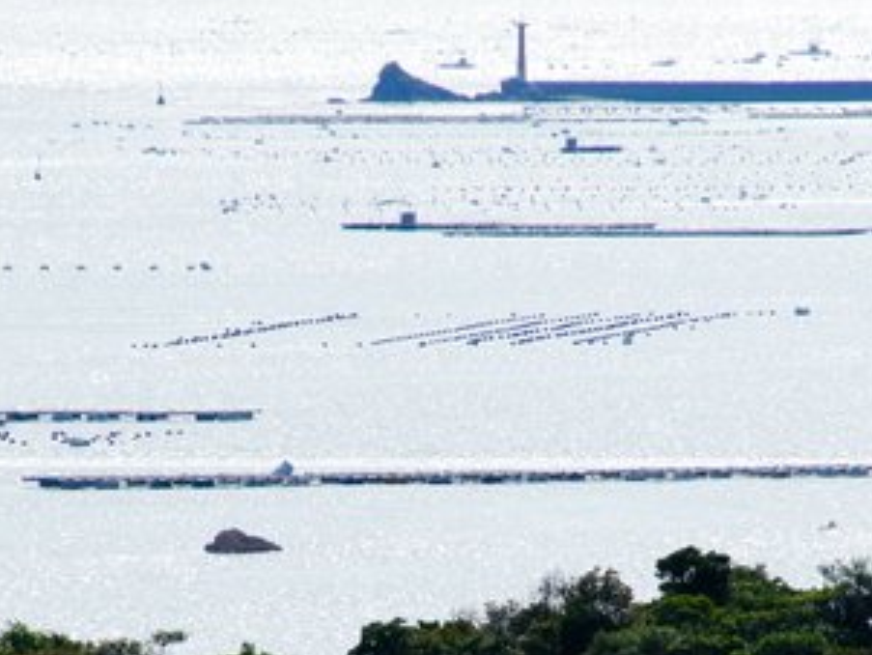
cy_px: 693
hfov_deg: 2.5
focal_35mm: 780
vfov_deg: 1.9
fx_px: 19668
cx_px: 437
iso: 200
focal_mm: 181
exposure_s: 1/640
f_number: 9
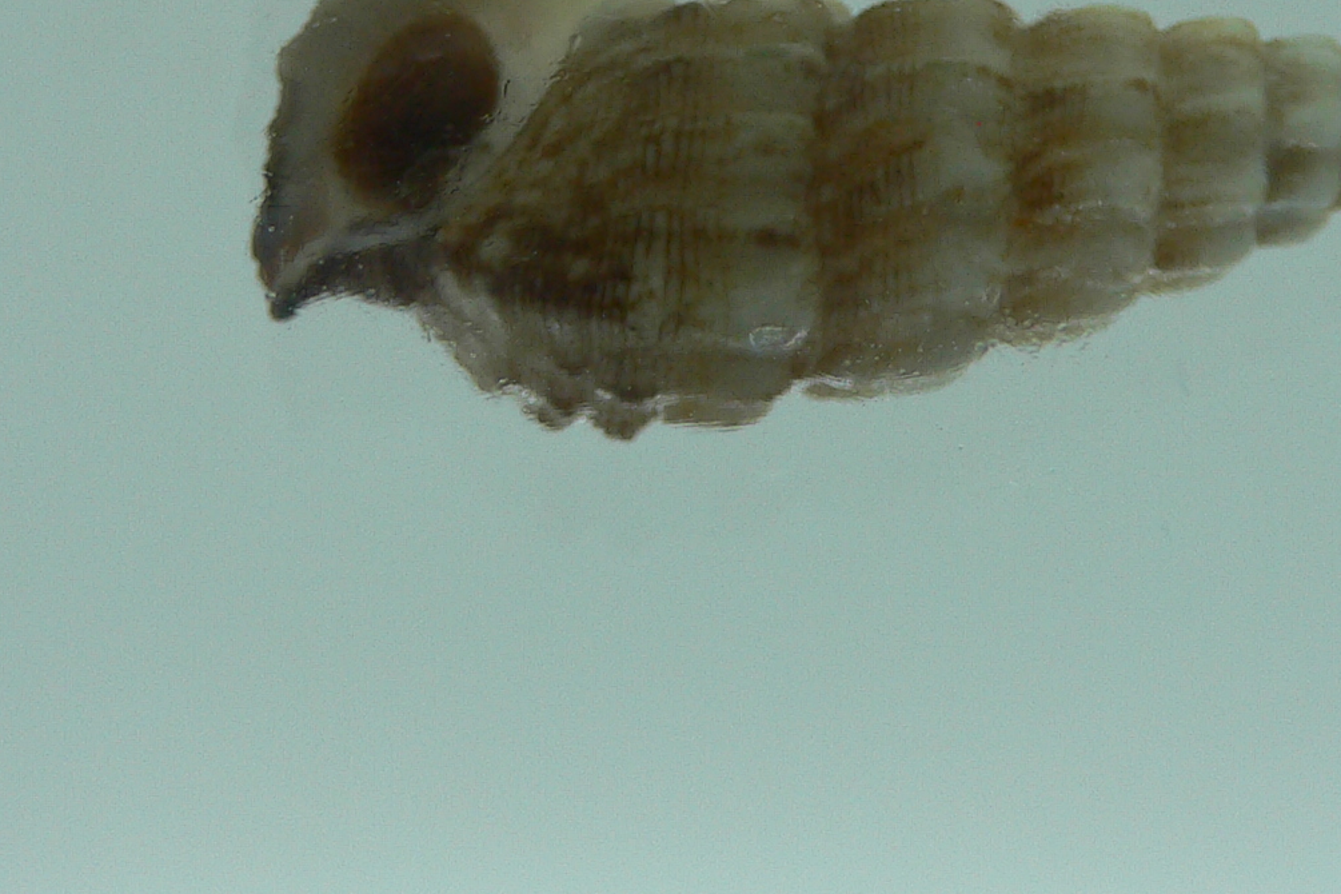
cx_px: 829
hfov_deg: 27.6
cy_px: -75
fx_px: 2719
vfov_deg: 18.0
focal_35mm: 73
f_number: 2.8
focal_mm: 4.6
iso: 80
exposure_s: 1/60
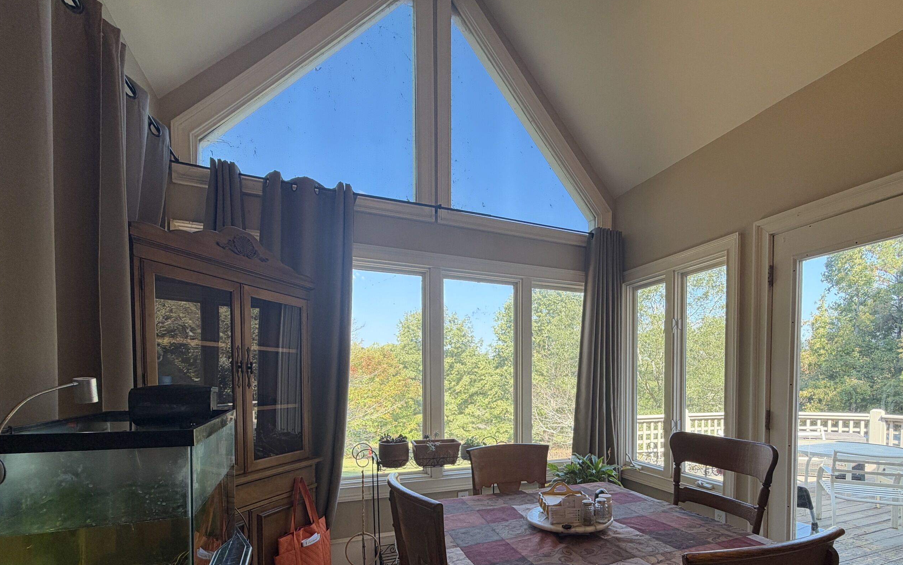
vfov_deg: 62.7
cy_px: 395
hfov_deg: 90.6
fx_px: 443
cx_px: 510
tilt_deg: -2.3
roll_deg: -0.3
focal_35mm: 18
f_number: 2.2
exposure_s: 1/120
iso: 64
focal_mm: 2.22
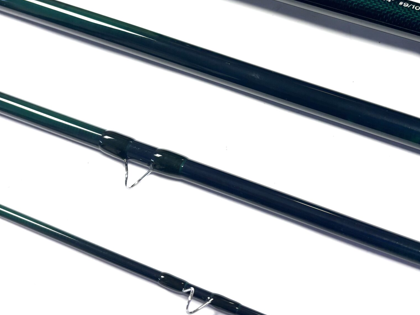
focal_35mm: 44
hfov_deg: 42.6
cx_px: 265
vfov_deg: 32.7
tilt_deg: -65.3
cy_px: 114
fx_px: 534
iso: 64
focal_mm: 5.96
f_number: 1.6
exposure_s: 1/100
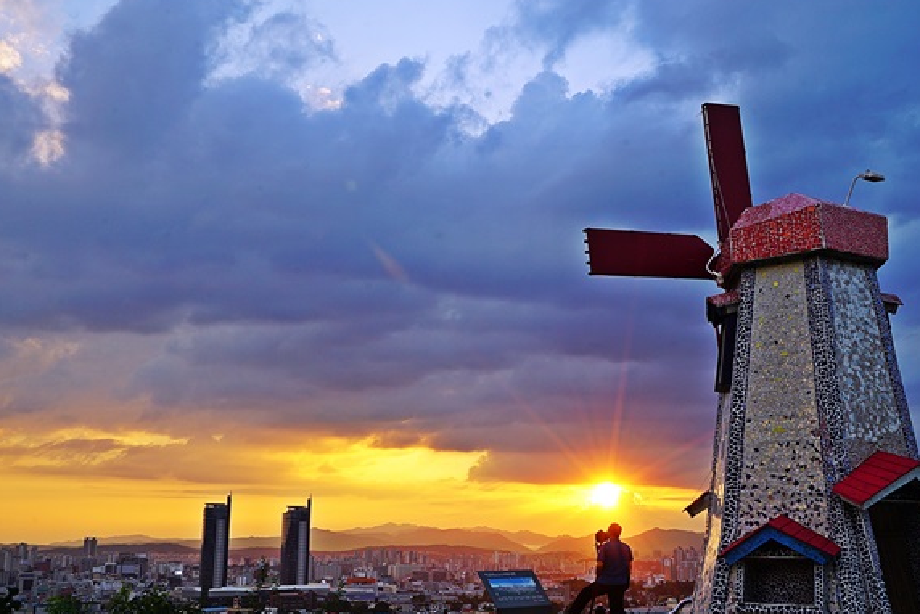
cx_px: 500
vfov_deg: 35.9
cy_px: 368
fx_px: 946
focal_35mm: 37
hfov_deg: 51.8
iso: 200
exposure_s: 1/25
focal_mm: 29
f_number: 16
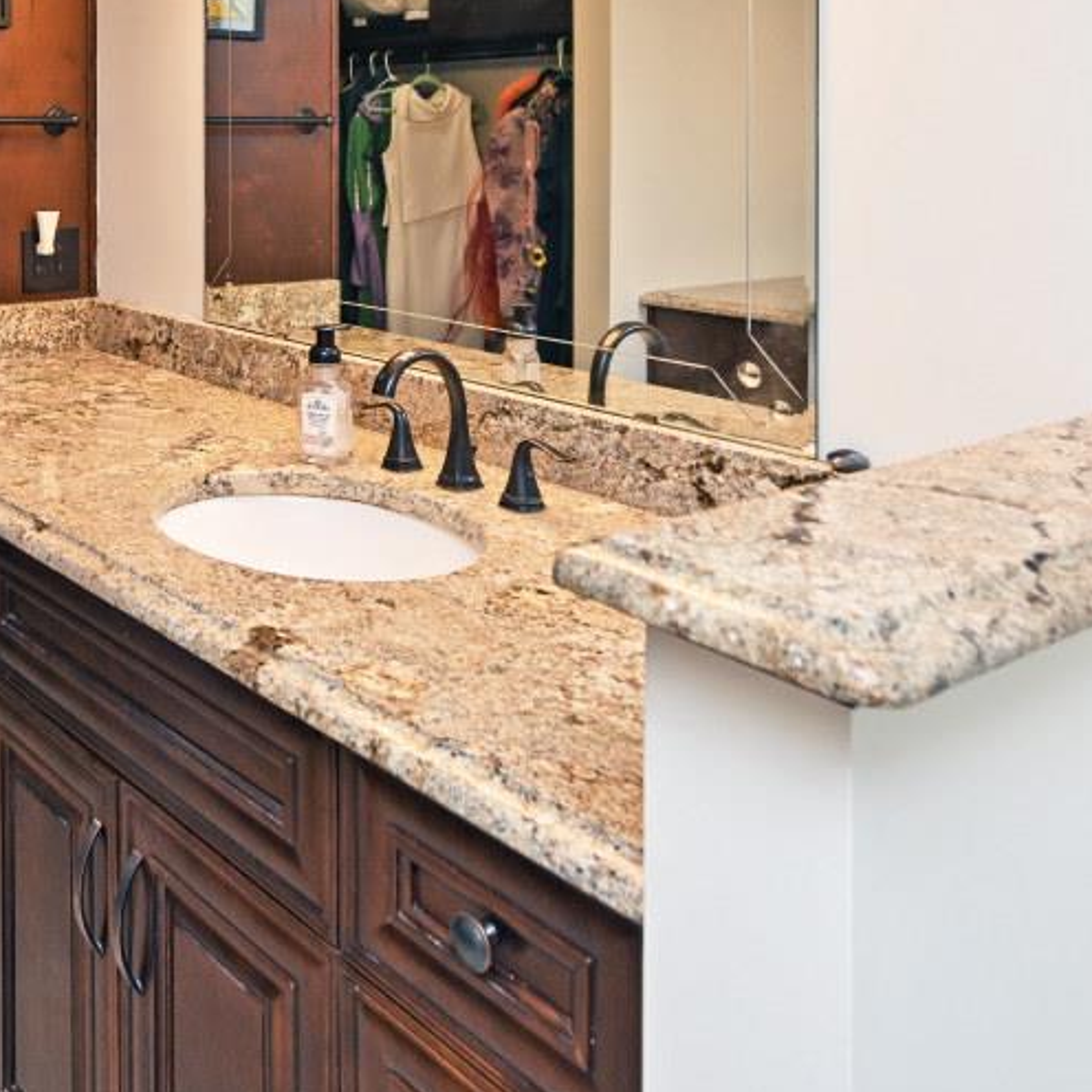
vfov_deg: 42.5
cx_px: 128
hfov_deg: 42.6
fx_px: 1285
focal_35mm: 36
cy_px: 125
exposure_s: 1/80
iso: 200
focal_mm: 14
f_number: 4.5
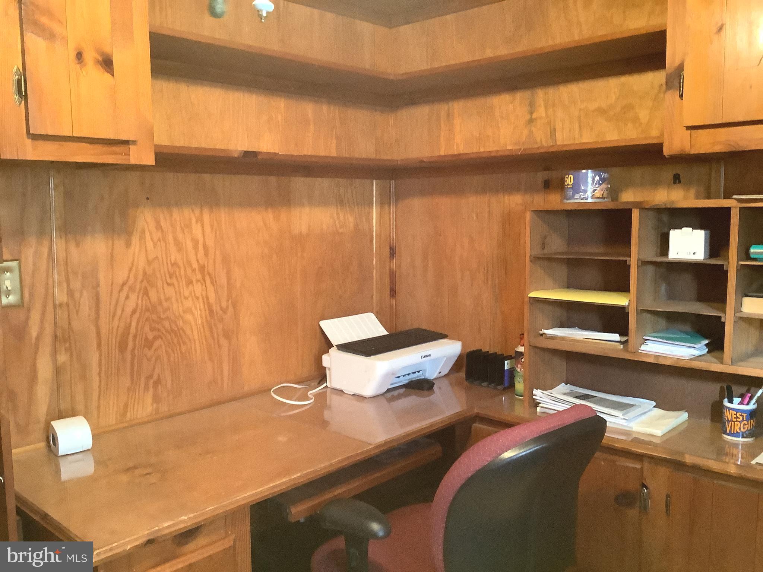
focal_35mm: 31
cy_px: 286
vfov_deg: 45.4
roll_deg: +0.3
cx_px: 382
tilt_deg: -6.6
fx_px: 683
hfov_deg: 58.4
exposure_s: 1/40
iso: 400
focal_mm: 3.3
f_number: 2.4
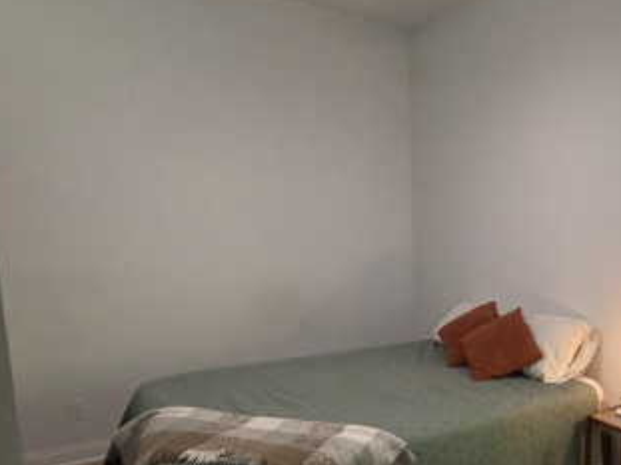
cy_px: 313
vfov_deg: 46.0
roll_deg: -1.2
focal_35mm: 30
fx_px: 538
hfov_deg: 54.7
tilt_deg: -10.5
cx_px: 518
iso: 200
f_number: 2.2
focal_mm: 2.22
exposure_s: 1/60
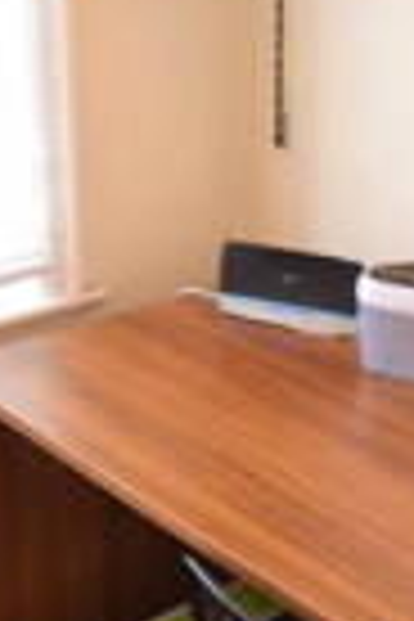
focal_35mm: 71
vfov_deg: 28.5
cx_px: 353
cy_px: 304
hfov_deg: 18.9
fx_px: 1225
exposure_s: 1/15
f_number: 5
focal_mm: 10
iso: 250
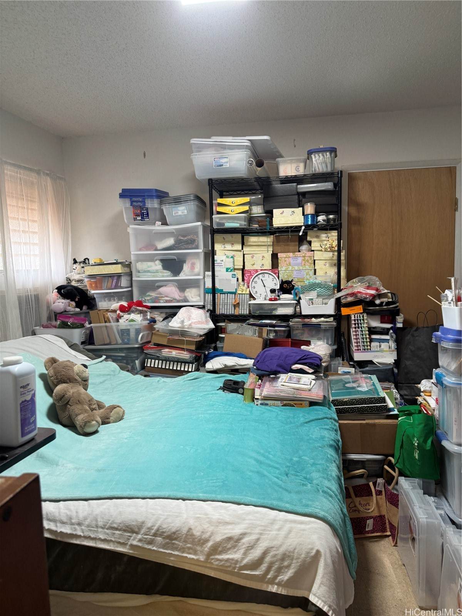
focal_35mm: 24
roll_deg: +1.4
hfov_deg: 56.8
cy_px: 308
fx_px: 427
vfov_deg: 71.6
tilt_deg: -1.6
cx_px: 231
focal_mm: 6.76
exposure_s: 1/60
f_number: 1.78
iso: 160
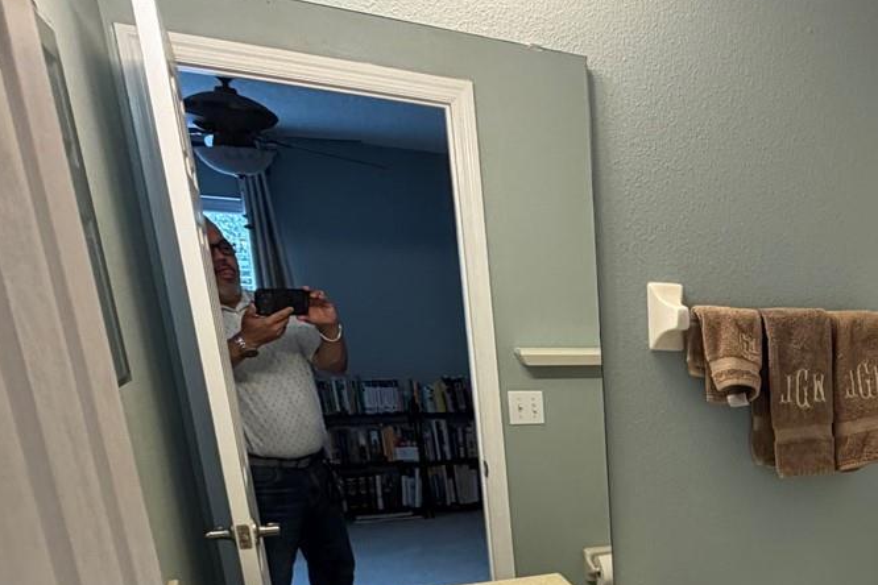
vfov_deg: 34.3
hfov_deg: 46.5
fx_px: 854
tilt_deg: -17.6
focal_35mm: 35
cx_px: 857
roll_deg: -2.5
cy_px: 592
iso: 160
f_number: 2.2
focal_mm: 2.22
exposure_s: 1/120
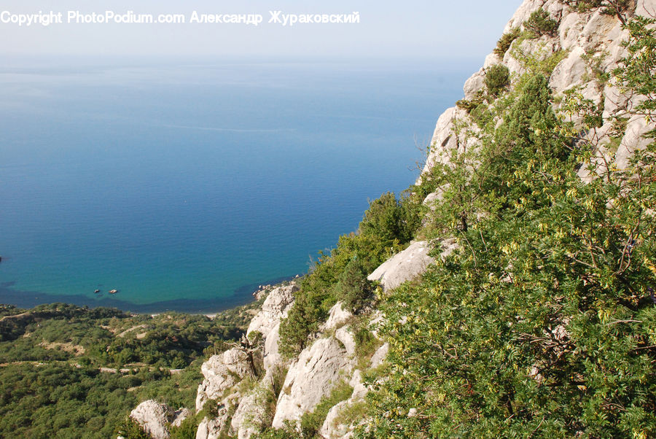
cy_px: 220
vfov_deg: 40.1
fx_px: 602
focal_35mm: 33
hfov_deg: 57.2
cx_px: 328
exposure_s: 1/640
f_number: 11
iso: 1000
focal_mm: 22
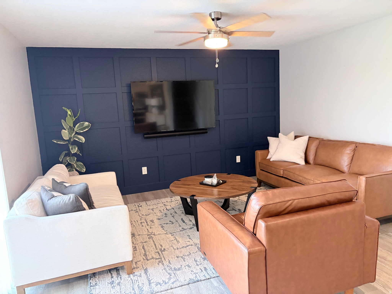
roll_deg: +2.6
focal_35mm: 26
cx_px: 196
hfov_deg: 67.3
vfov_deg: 53.1
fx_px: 294
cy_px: 147
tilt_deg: -8.3
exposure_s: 1/60
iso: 320
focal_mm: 5.96
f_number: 1.6
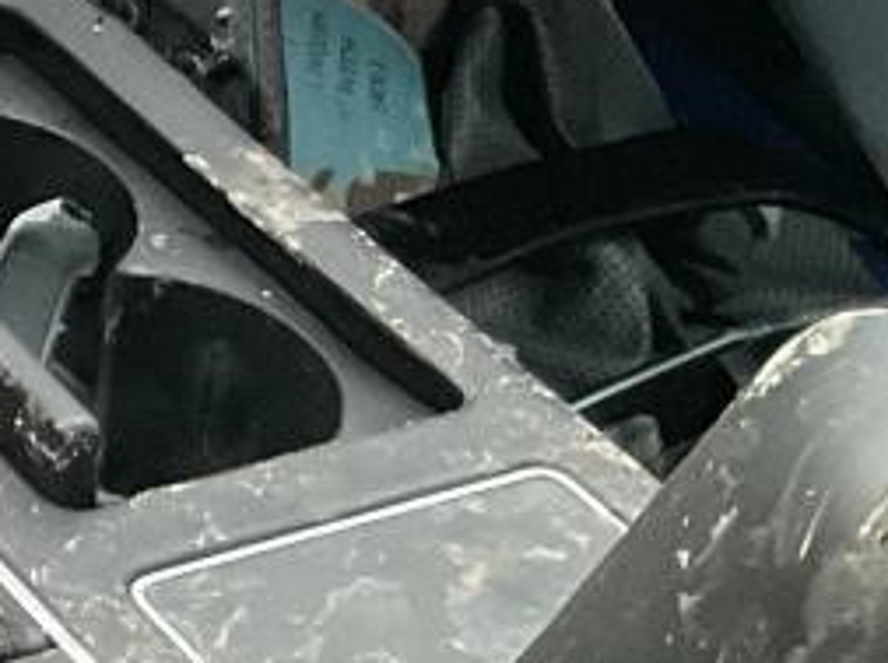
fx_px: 3766
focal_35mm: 147
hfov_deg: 11.3
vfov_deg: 9.5
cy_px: -582
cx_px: -1221
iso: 64
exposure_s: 1/60
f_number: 1.8
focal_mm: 3
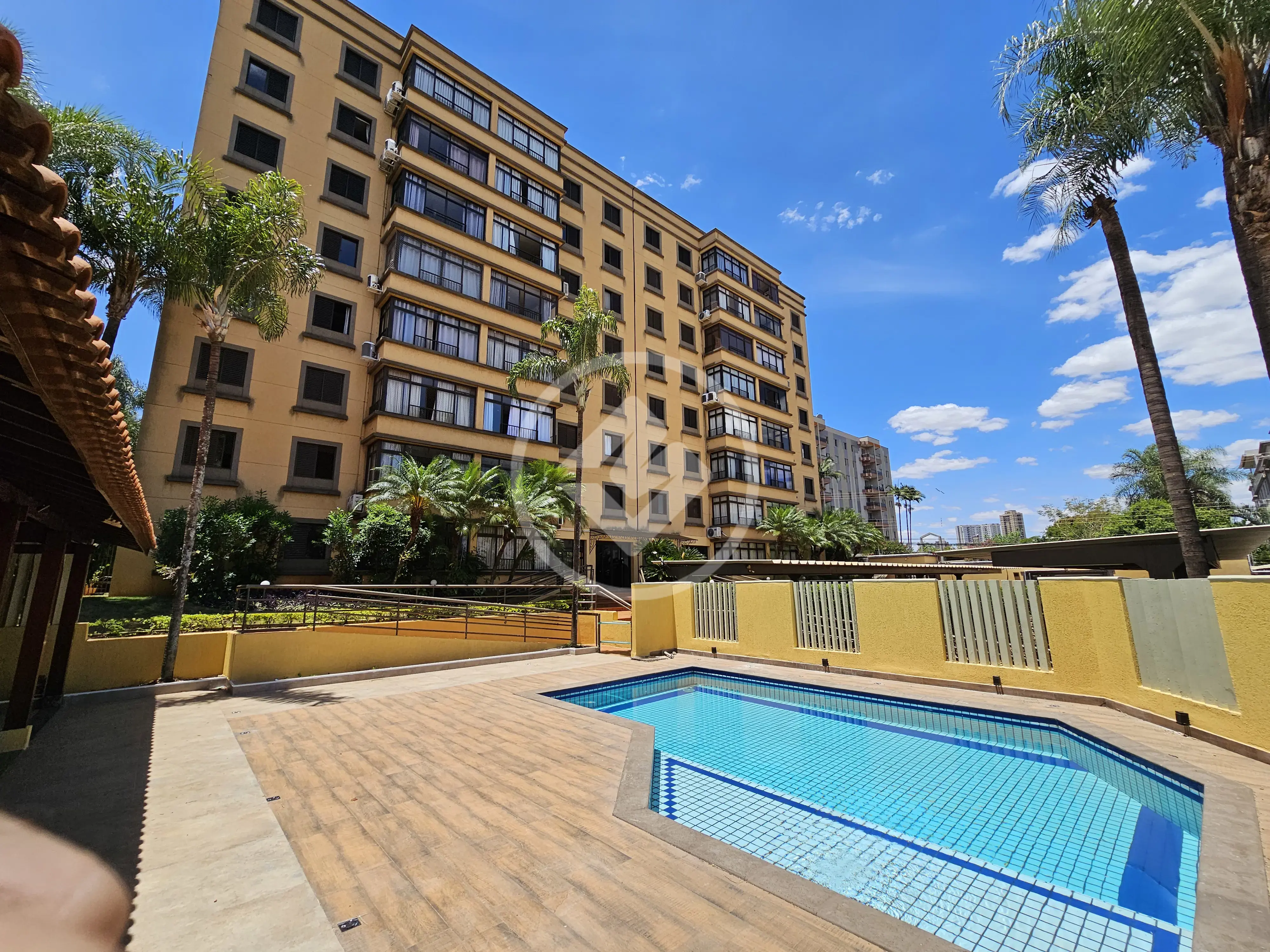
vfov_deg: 89.9
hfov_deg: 106.2
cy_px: 476
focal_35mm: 13
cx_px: 635
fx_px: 477
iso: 50
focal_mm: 2.2
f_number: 2.2
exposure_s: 1/2228
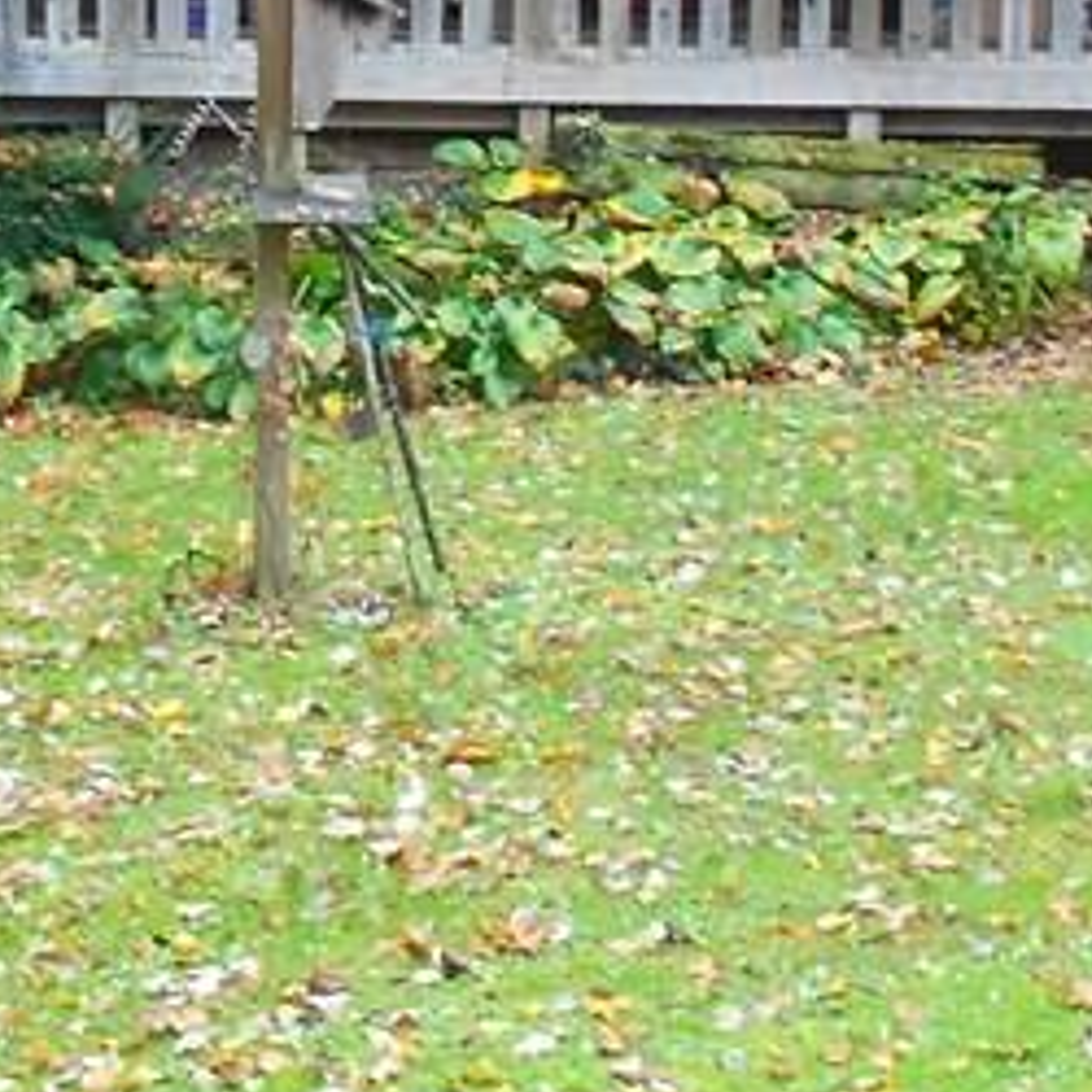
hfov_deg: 18.5
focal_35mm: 94
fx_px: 3355
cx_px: 537
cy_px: 31
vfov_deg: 18.1
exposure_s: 1/30
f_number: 3.2
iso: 200
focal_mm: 4.6
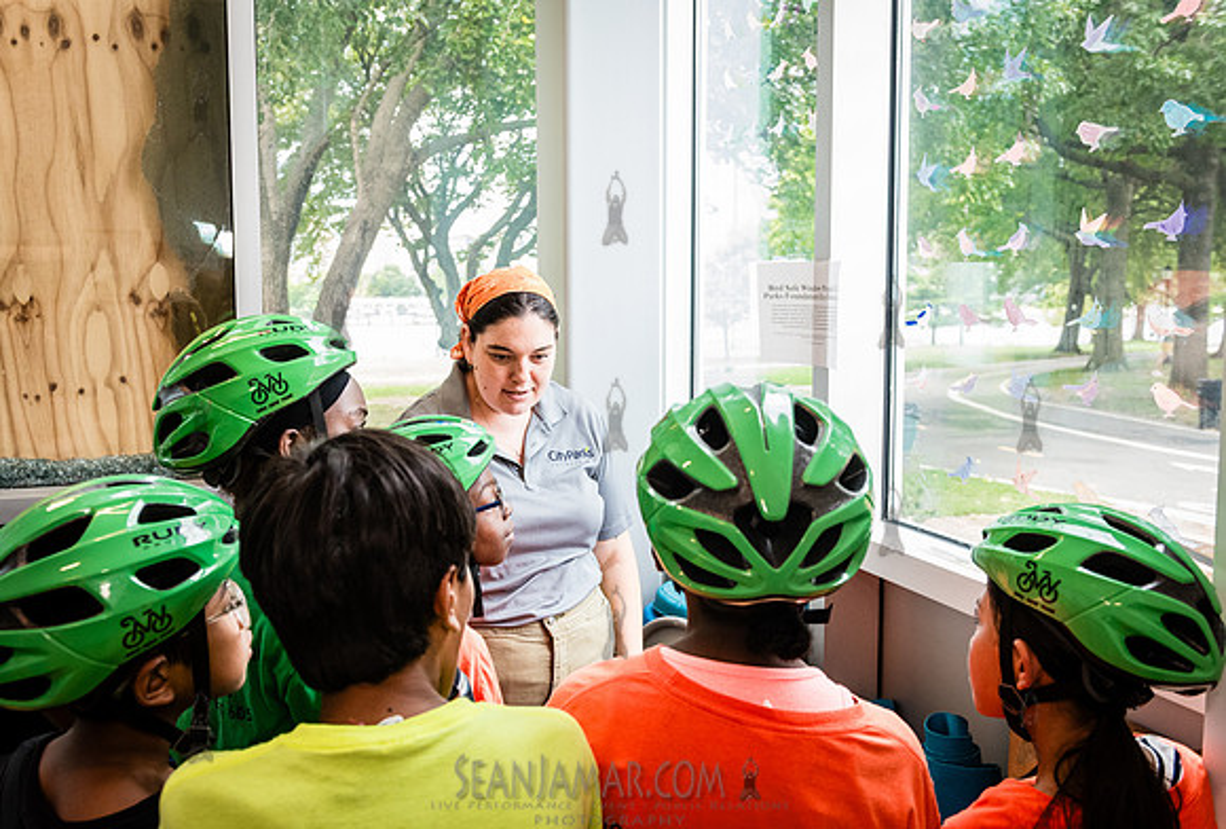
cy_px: 395
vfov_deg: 42.3
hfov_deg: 59.6
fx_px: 1070
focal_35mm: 31
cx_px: 575
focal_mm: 29
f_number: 4
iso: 2500
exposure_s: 1/400
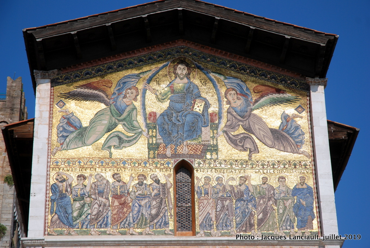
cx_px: 185
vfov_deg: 14.1
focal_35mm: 98
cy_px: 124
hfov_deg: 20.9
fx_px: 1004
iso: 100
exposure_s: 1/640
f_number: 6.3
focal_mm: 65
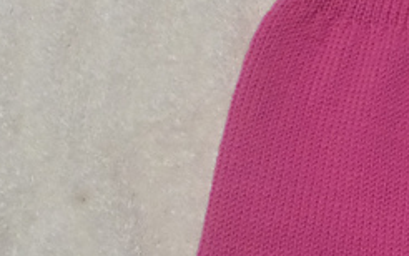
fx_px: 1260
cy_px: 193
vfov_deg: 11.6
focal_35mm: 113
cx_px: 507
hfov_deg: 17.5
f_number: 3.6
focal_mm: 6.8
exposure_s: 1/45
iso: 640
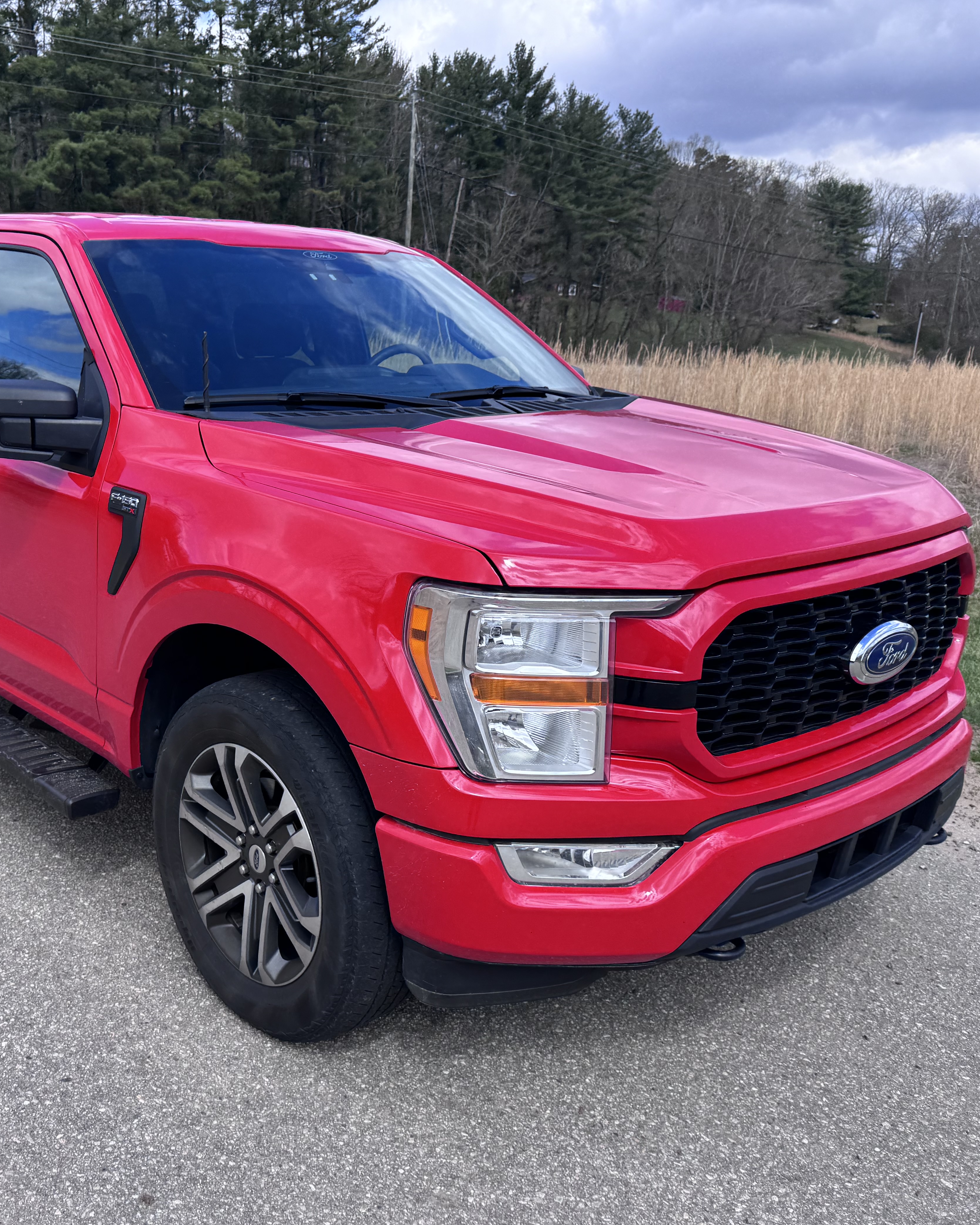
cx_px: 331
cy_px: 618
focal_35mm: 32
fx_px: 1160
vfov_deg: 55.7
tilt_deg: -9.6
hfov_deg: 45.1
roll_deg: -4.7
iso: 80
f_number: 1.78
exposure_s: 1/2174
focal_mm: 6.76
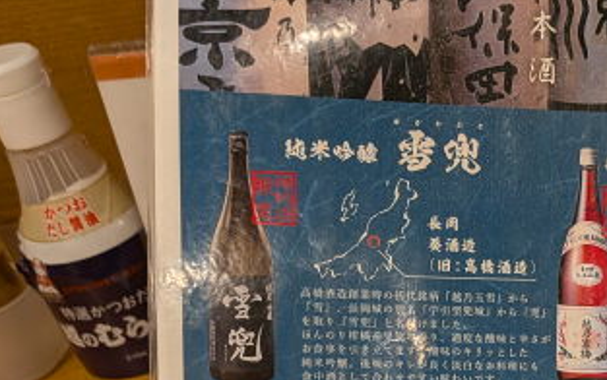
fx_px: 1076
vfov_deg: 18.8
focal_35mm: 65
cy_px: 467
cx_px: 644
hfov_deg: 28.9
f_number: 1.7
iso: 25
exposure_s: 1/256
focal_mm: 4.53
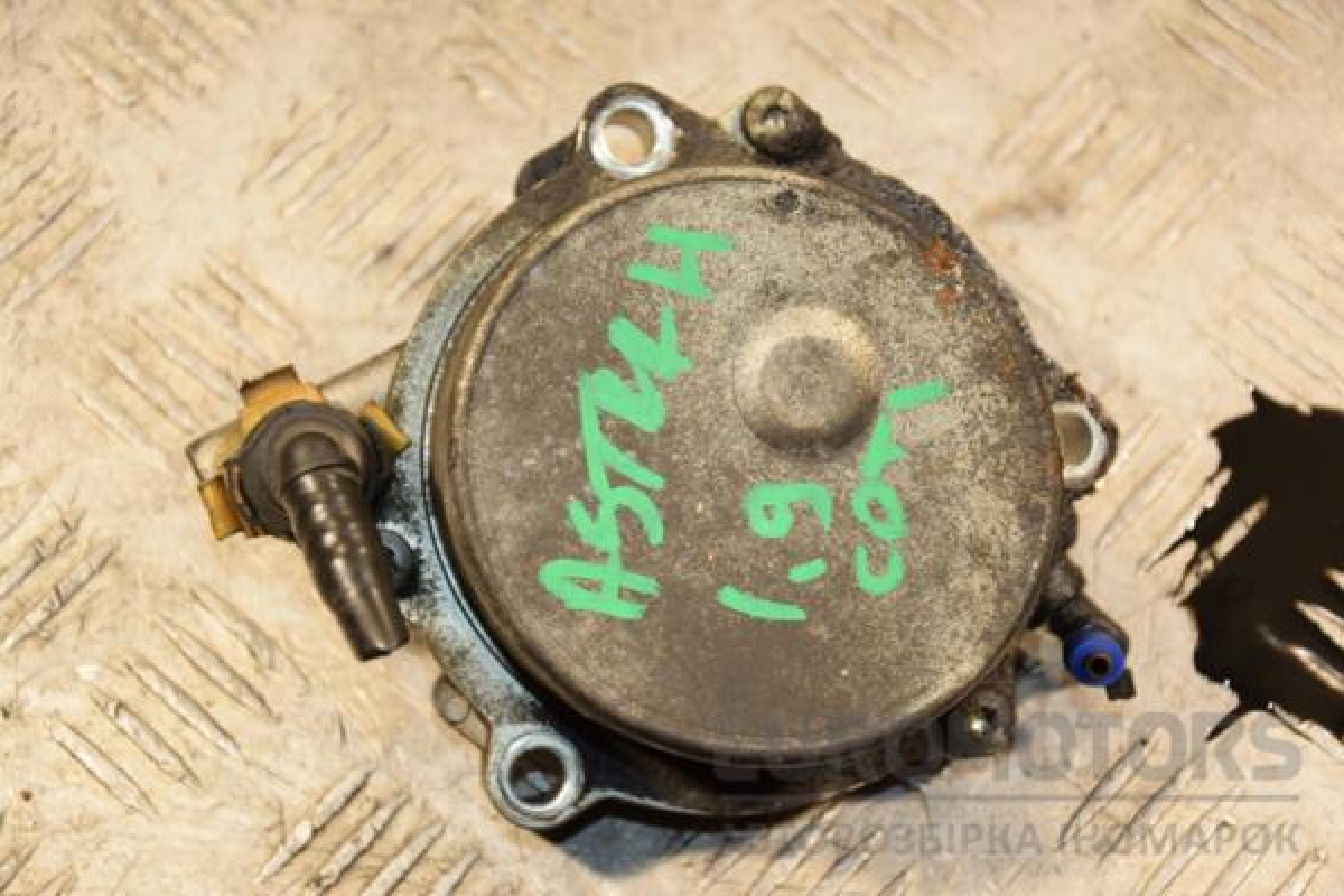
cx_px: 672
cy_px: 448
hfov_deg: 20.6
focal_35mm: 99
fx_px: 3696
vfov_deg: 13.8
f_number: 5.3
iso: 800
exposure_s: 1/160
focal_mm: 66
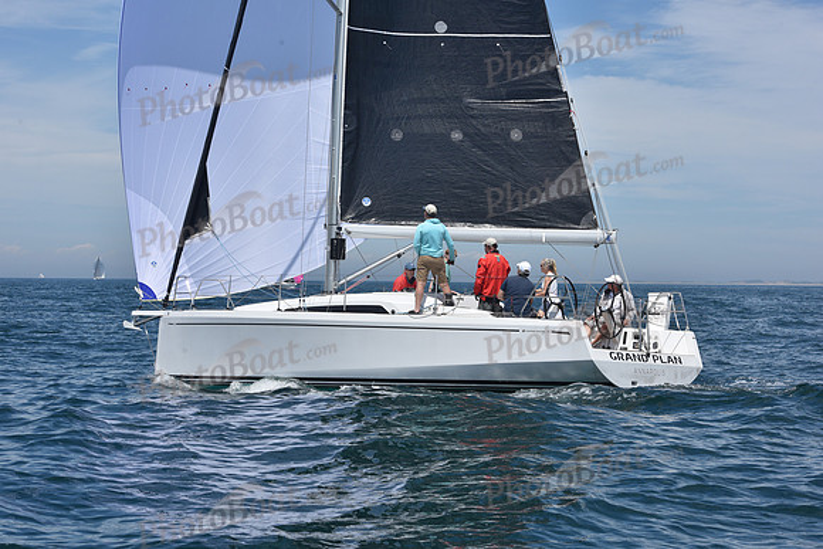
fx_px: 1601
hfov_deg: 28.8
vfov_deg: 19.5
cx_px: 412
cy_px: 274
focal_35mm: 70
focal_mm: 70
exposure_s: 1/800
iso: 250
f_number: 10
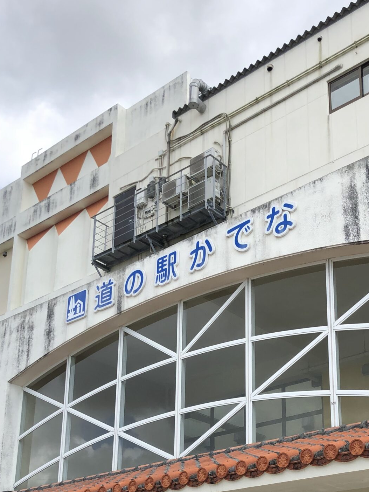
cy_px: 418
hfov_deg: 28.5
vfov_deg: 35.8
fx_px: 725
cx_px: 214
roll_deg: -0.7
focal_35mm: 51
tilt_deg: +14.5
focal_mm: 4
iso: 20
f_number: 1.8
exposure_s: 1/1185
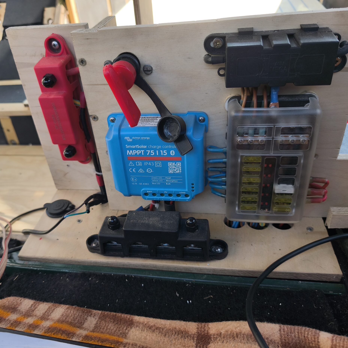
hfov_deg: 57.1
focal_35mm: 28
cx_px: 150
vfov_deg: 57.3
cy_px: 179
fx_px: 318
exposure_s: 1/613
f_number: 1.6
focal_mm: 6.57
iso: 50
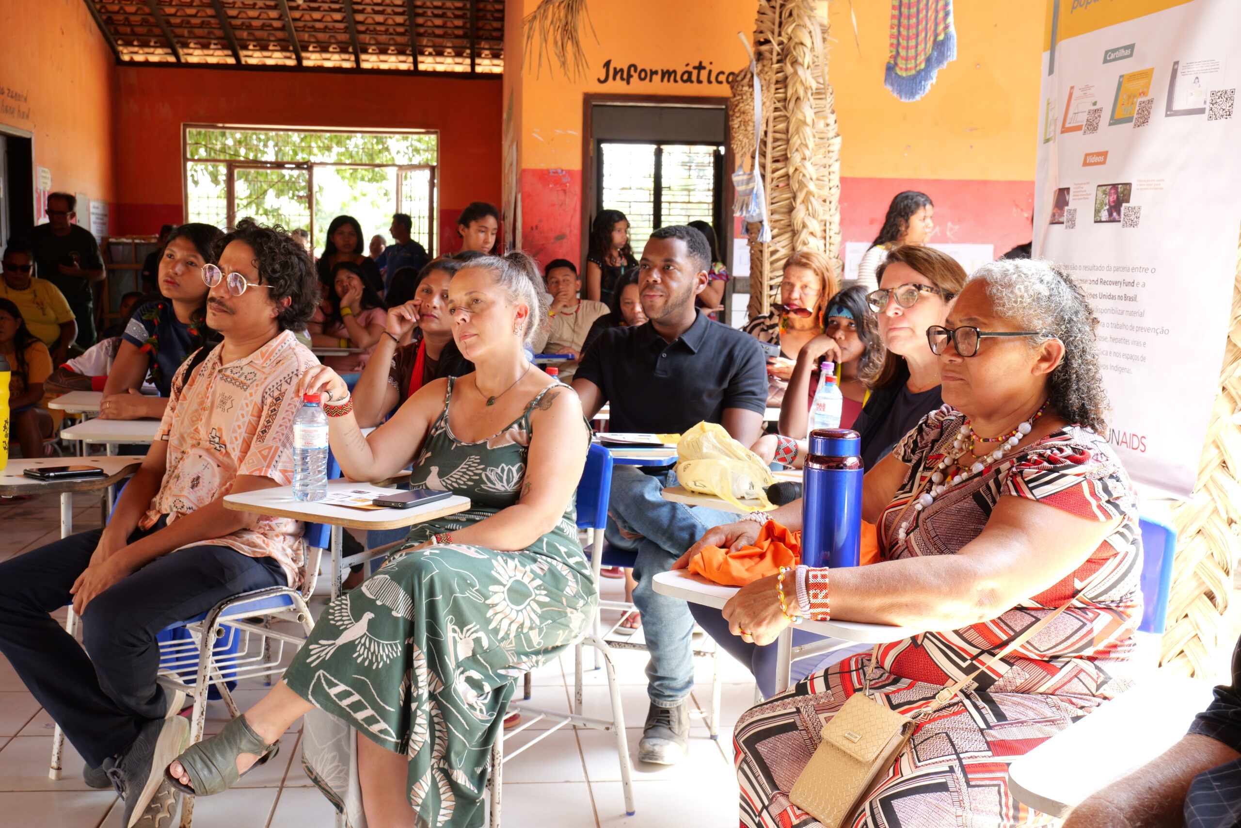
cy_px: 414
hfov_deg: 51.9
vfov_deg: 35.9
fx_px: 1275
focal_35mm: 37
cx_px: 620
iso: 1000
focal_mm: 37
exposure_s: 1/40
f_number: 10
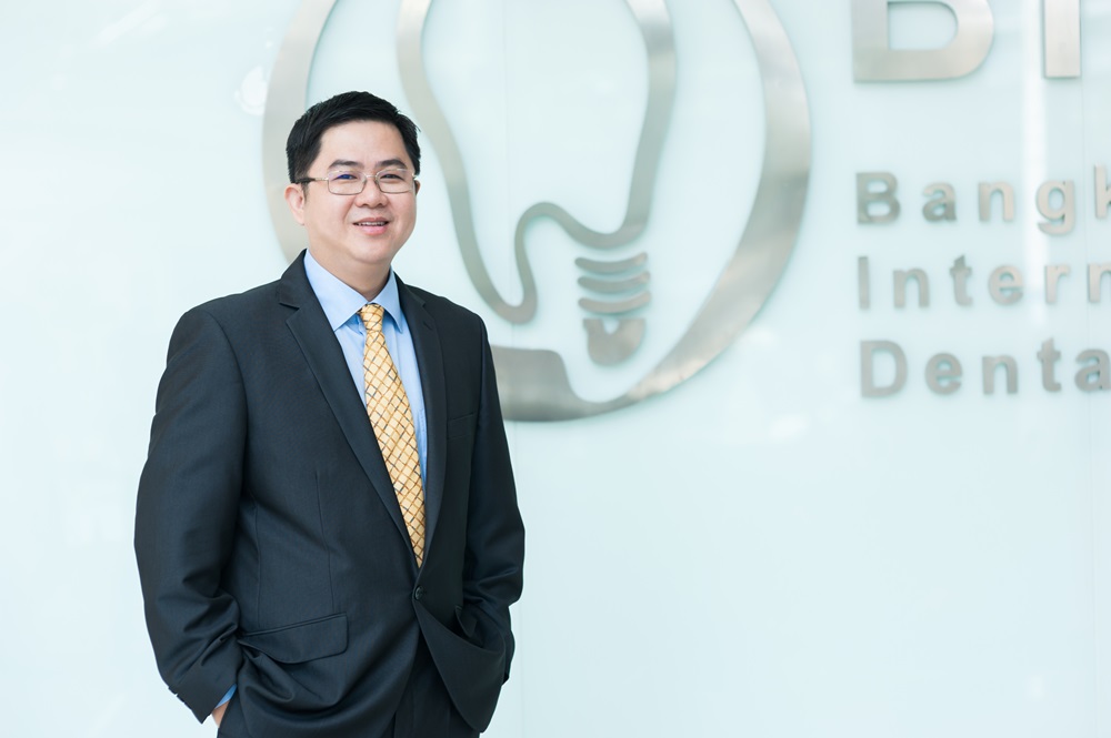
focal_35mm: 85
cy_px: 369
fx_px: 2621
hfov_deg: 23.9
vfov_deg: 16.0
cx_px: 556
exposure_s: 1/250
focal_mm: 85
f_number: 3.5
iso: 400
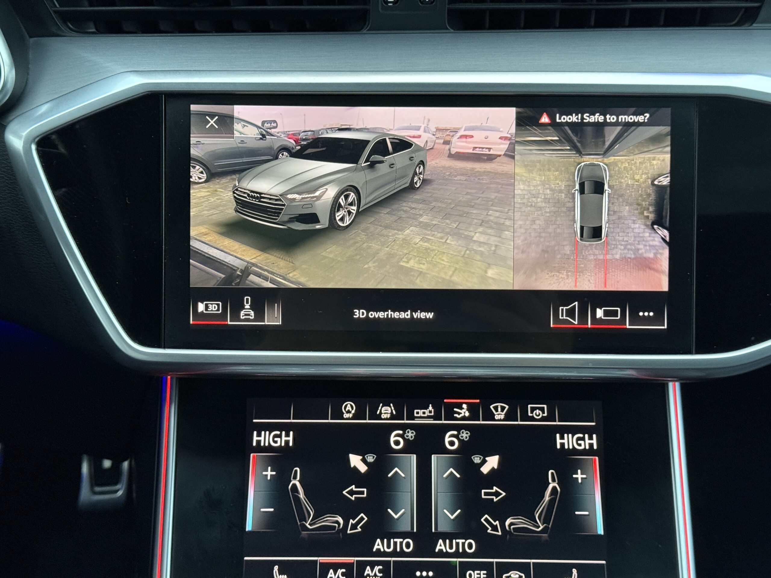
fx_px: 1069
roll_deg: +0.0
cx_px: 386
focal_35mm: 48
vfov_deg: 30.3
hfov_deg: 39.7
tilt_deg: -26.2
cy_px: 289
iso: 320
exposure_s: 1/38
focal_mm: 6.76
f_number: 1.78
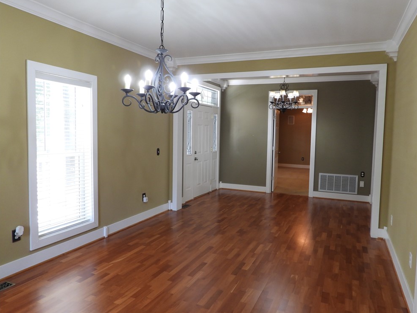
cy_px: 152
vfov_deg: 54.9
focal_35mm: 25
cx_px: 216
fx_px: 301
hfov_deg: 69.4
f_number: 2.8
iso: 220
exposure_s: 1/30
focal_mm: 4.3
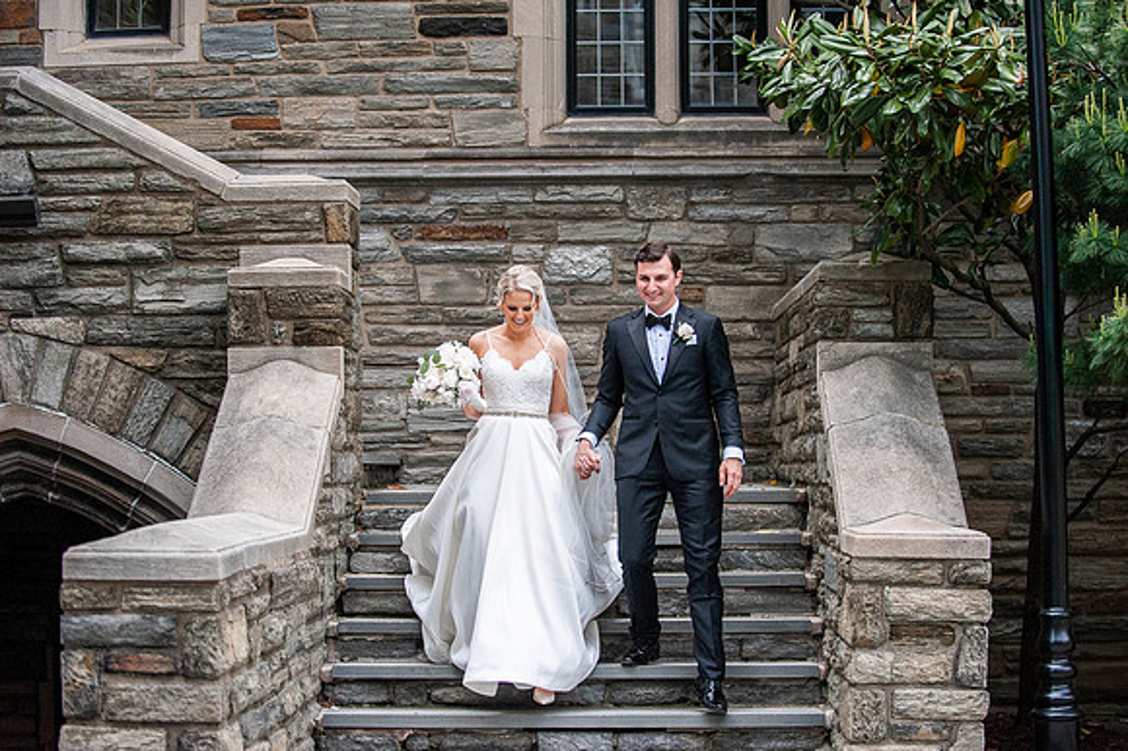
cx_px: 546
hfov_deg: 27.3
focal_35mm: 74
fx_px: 2319
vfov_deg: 18.4
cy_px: 375
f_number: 2.8
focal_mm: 70
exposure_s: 1/6400
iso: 1600
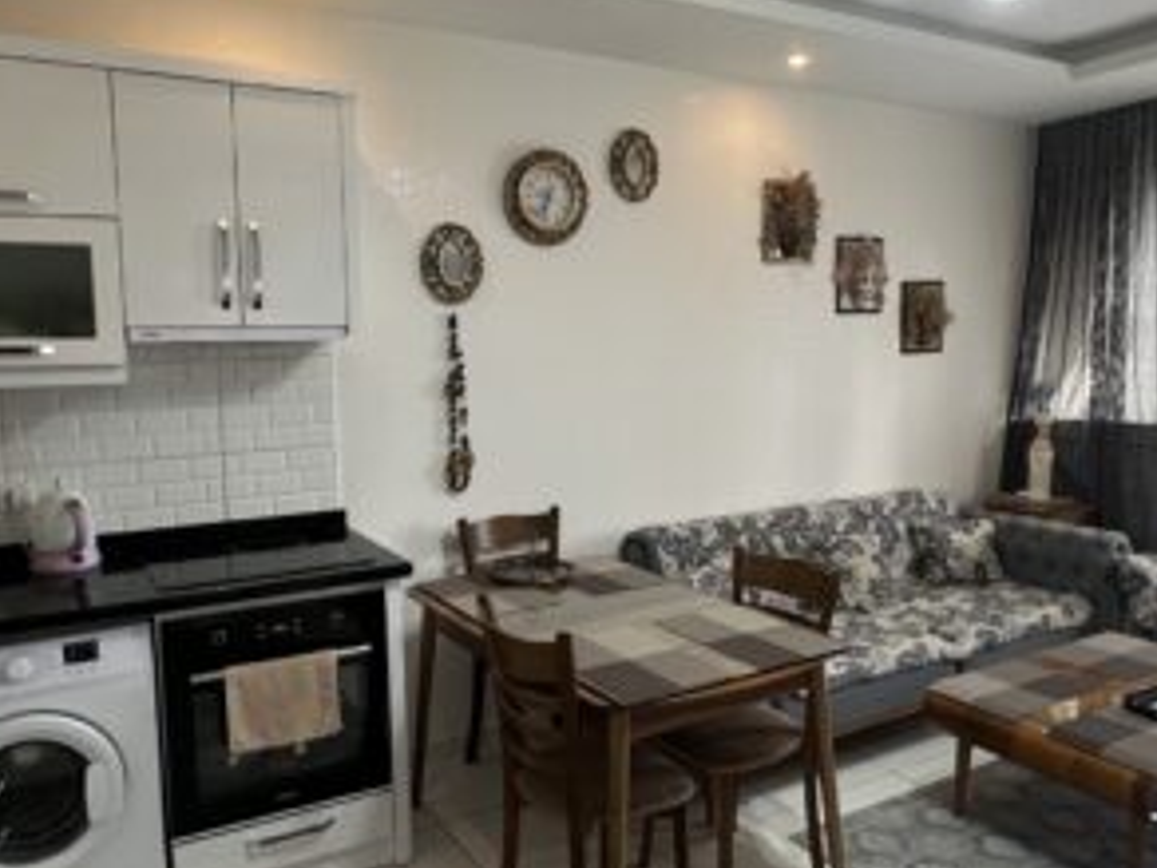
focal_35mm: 28
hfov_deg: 63.4
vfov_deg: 49.7
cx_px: 551
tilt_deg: -5.3
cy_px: 432
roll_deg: +1.3
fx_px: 936
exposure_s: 1/50
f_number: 2.2
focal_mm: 2.22
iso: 160
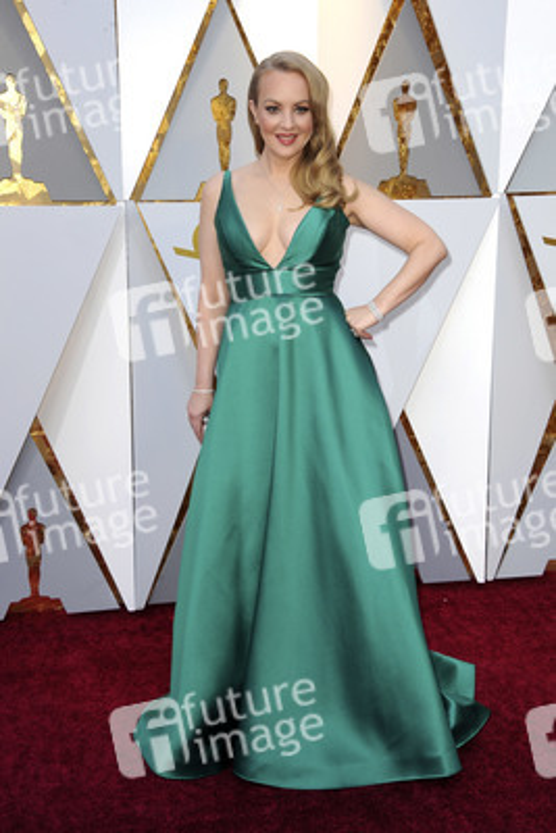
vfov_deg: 34.5
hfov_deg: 23.4
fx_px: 1342
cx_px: 278
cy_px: 416
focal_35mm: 58
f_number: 8
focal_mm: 58
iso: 800
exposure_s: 1/250
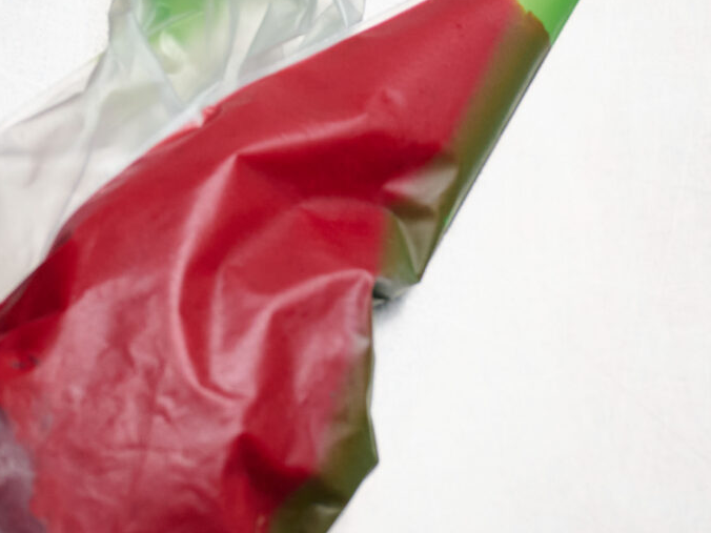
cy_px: -285
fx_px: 2917
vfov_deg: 10.1
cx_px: -273
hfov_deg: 13.3
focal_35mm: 142
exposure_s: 1/250
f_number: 4
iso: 400
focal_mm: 39
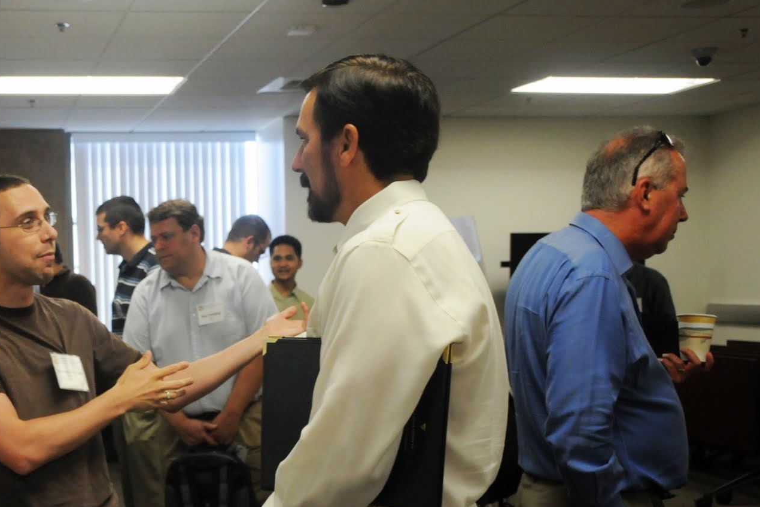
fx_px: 1224
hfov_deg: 33.5
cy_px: 355
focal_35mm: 58
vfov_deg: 23.2
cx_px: 154
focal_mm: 24
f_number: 5
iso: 1000
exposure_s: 1/100
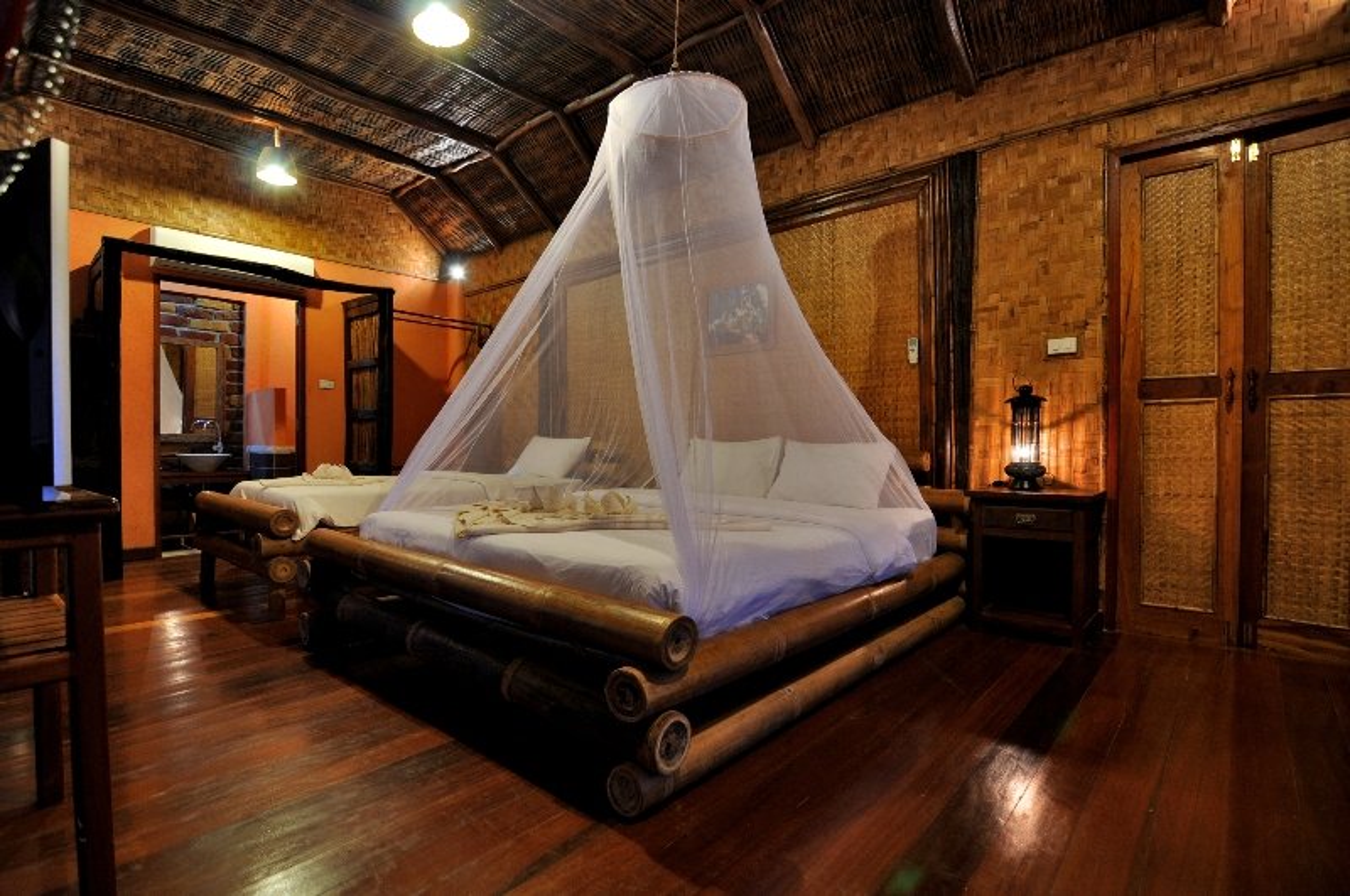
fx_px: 618
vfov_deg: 71.9
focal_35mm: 16
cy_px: 448
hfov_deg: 95.1
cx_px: 675
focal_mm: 11
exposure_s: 1/2
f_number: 4
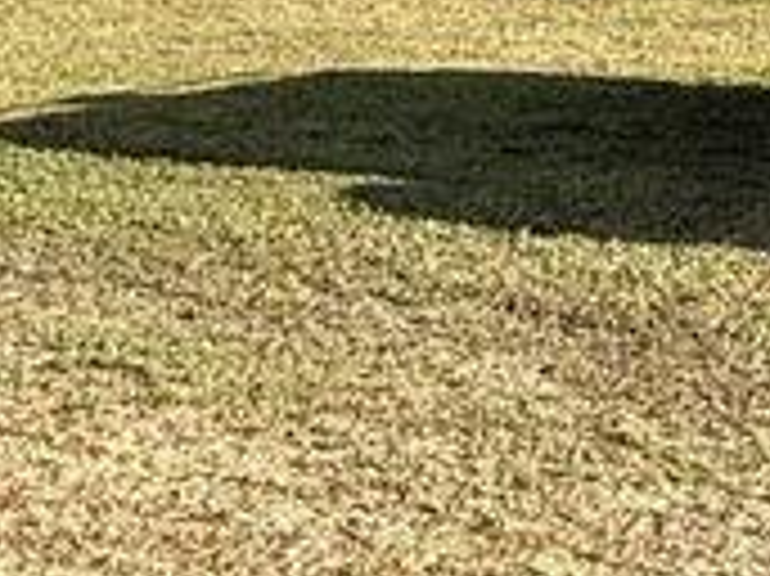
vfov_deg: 12.6
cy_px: -261
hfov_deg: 17.2
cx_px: 750
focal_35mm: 112
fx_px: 2490
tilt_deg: +0.6
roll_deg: -0.2
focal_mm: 2.22
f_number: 2.2
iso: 50
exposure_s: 1/631
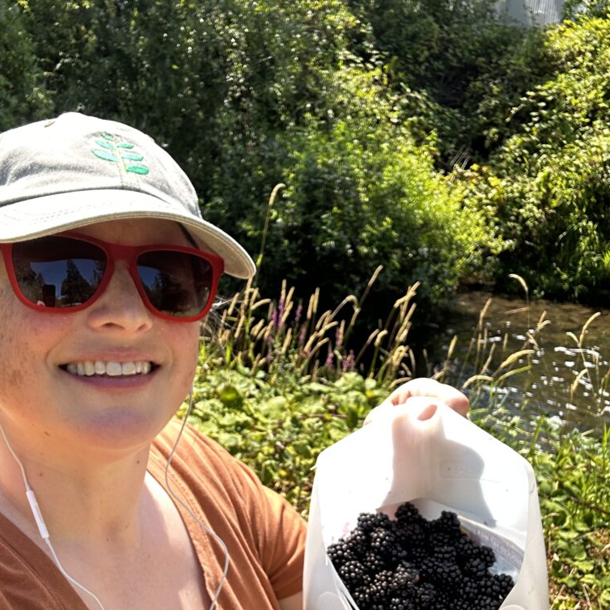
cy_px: 393
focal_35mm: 36
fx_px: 718
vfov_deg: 45.5
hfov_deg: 46.0
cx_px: 308
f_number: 1.9
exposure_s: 1/148
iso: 20
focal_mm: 2.69
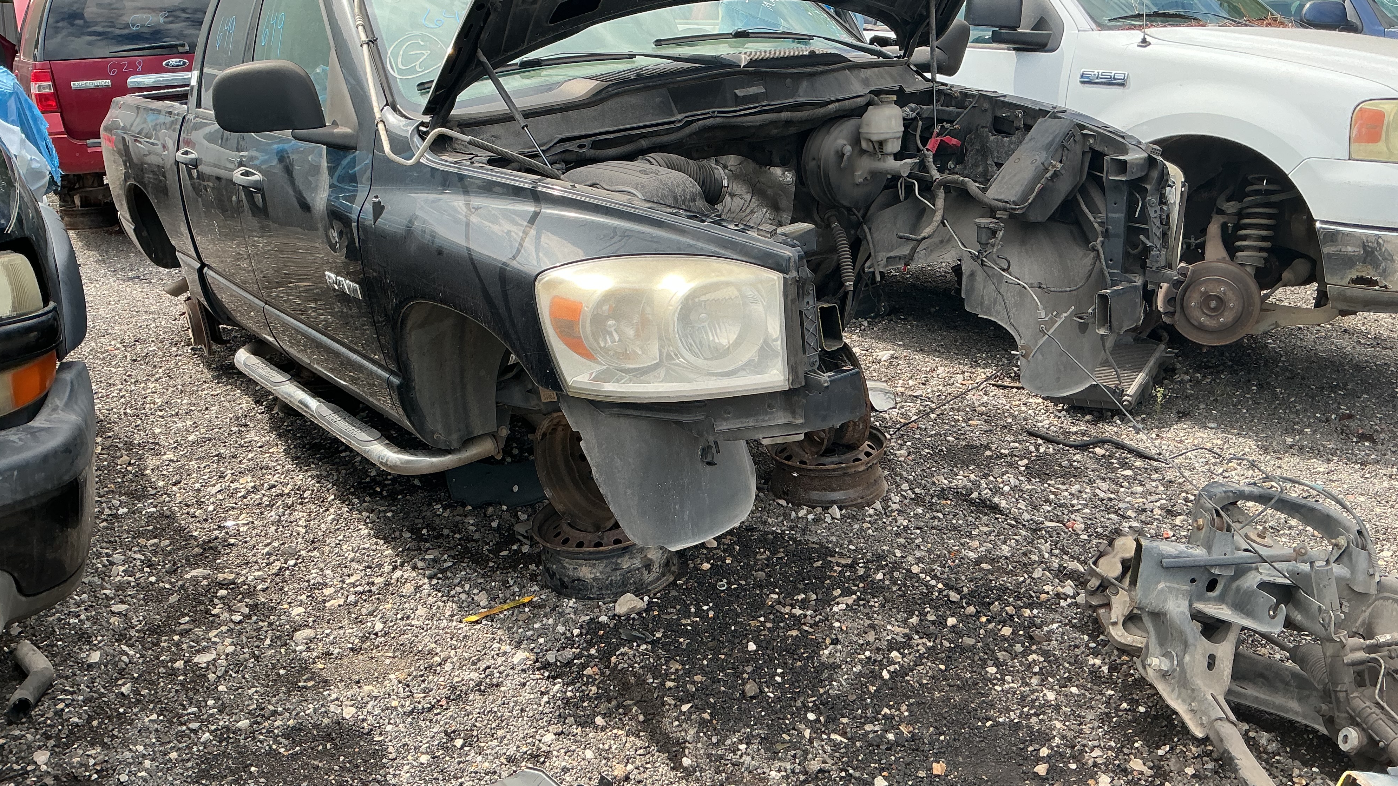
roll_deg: -0.7
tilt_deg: -12.0
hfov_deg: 61.0
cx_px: 706
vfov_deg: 36.5
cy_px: 311
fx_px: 1186
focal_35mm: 32
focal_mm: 3
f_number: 1.8
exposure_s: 1/400
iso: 25
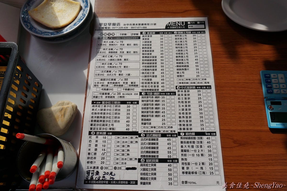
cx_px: 144
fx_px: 215
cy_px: 96
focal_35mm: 27
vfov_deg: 47.9
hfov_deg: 67.4
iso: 100
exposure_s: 1/200
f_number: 5.6
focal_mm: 18
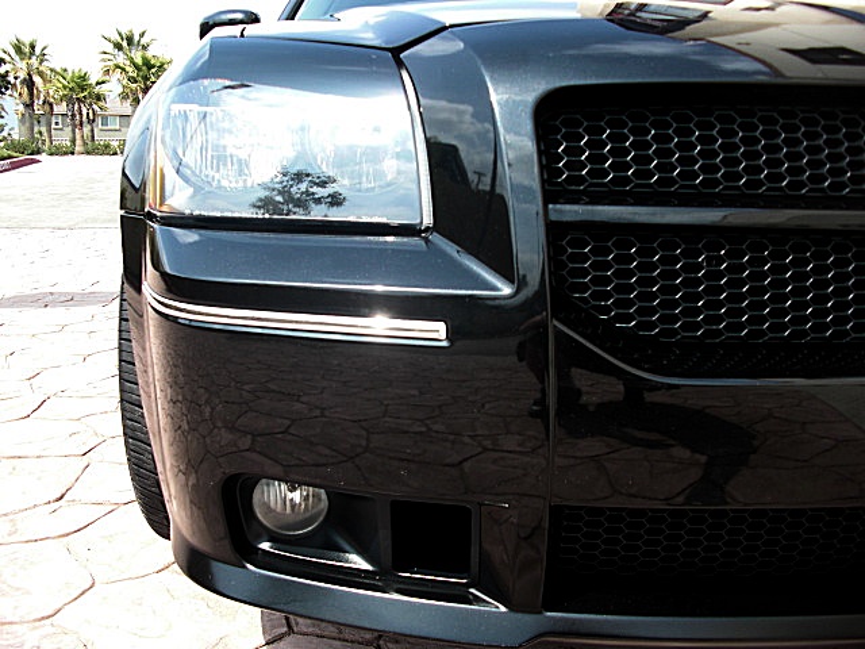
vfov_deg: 39.7
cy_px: 324
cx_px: 432
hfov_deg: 51.4
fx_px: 900
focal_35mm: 36
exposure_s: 1/320
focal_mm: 6.3
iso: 50
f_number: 2.8
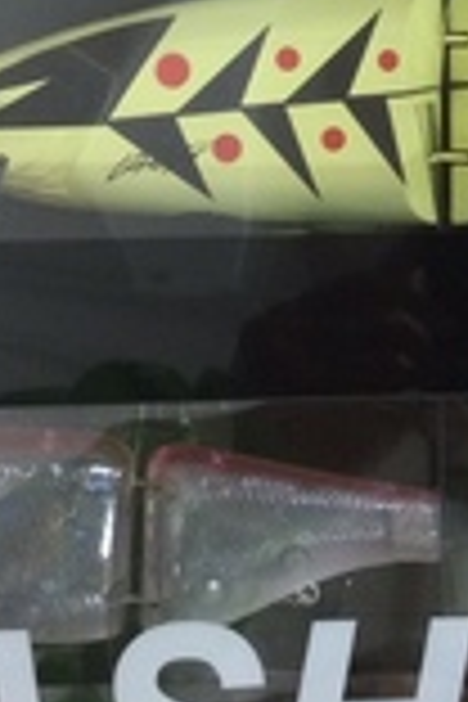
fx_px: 2418
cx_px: 500
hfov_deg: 10.9
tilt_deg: -85.4
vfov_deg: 15.8
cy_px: -162
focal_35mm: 124
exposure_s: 1/30
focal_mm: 3.3
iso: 50
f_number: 2.4
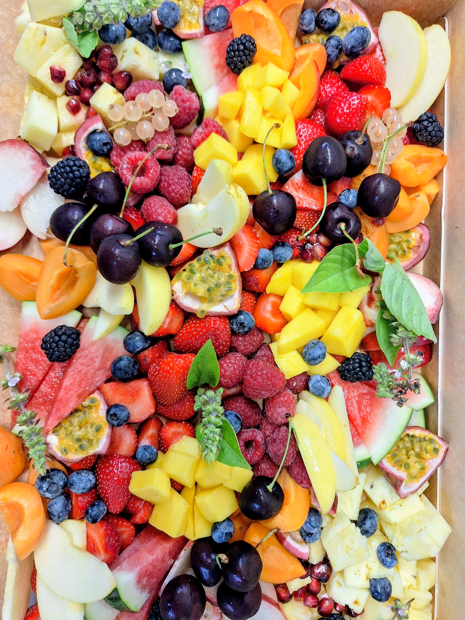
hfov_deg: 58.9
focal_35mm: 23
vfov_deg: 73.9
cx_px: 232
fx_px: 412
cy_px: 310
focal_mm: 5.54
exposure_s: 1/50
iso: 100
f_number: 1.8
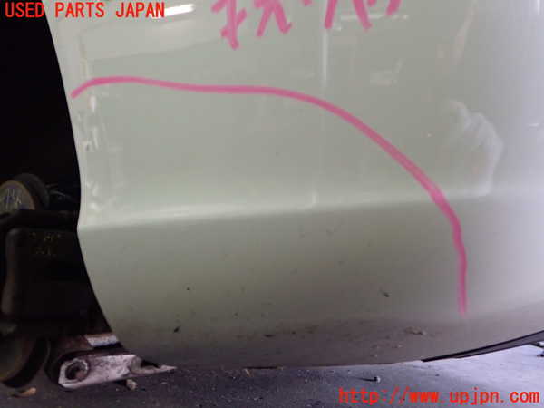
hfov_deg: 60.0
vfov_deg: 46.8
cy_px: 204
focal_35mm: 30
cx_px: 272
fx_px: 471
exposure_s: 1/60
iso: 640
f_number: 2.3
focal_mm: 5.4
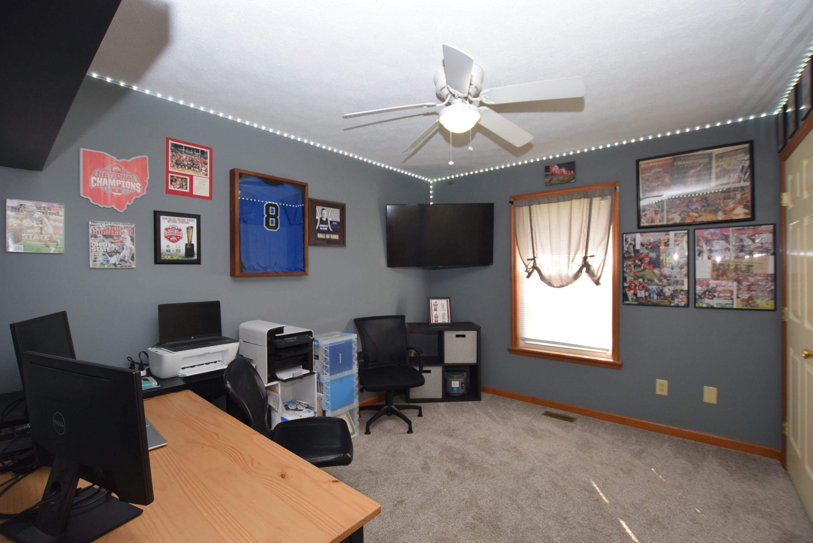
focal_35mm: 15
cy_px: 272
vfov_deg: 77.4
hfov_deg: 100.3
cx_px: 406
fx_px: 339
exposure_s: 1/80
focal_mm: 10
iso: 800
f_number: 4.5
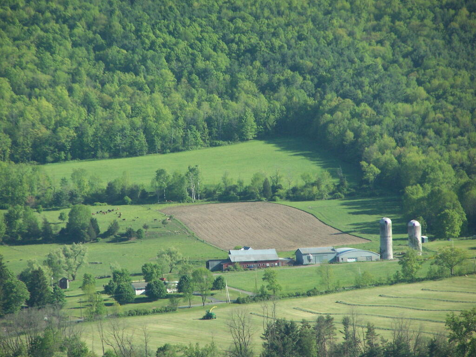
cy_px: 178
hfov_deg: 5.2
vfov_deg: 3.9
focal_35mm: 380
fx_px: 5225
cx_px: 238
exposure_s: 1/320
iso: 140
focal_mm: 63
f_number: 3.7
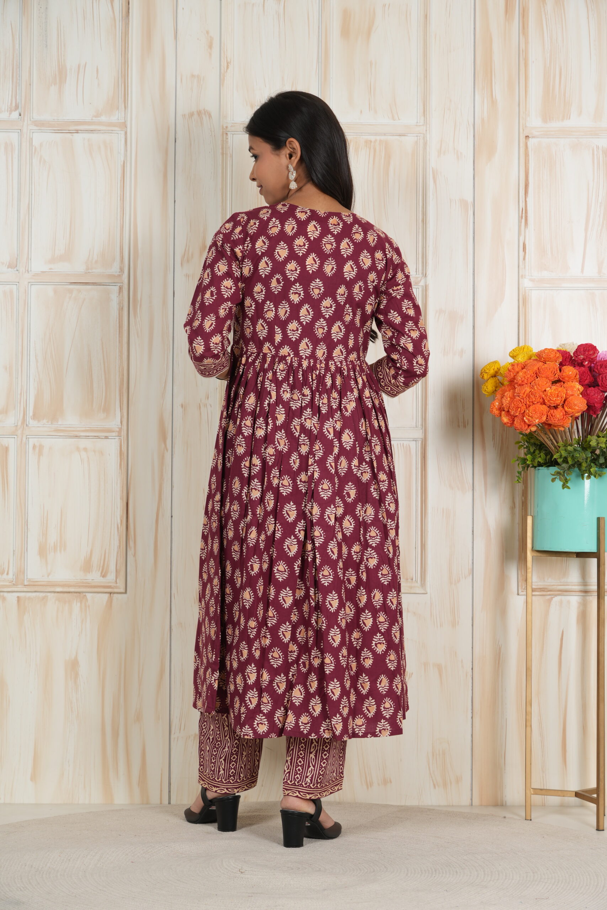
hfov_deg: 19.7
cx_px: 304
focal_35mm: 69
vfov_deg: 29.2
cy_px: 455
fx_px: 1745
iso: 125
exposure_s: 1/125
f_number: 6.3
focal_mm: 69
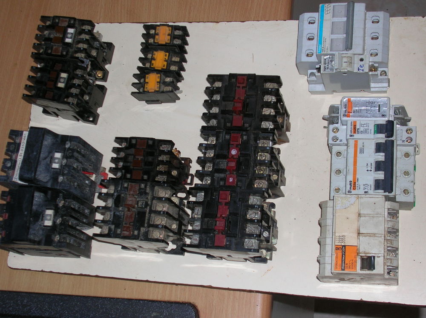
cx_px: 213
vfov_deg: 21.3
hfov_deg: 28.2
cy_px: 159
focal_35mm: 69
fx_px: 848
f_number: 3.9
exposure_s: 1/60.1
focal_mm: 11.5
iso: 50
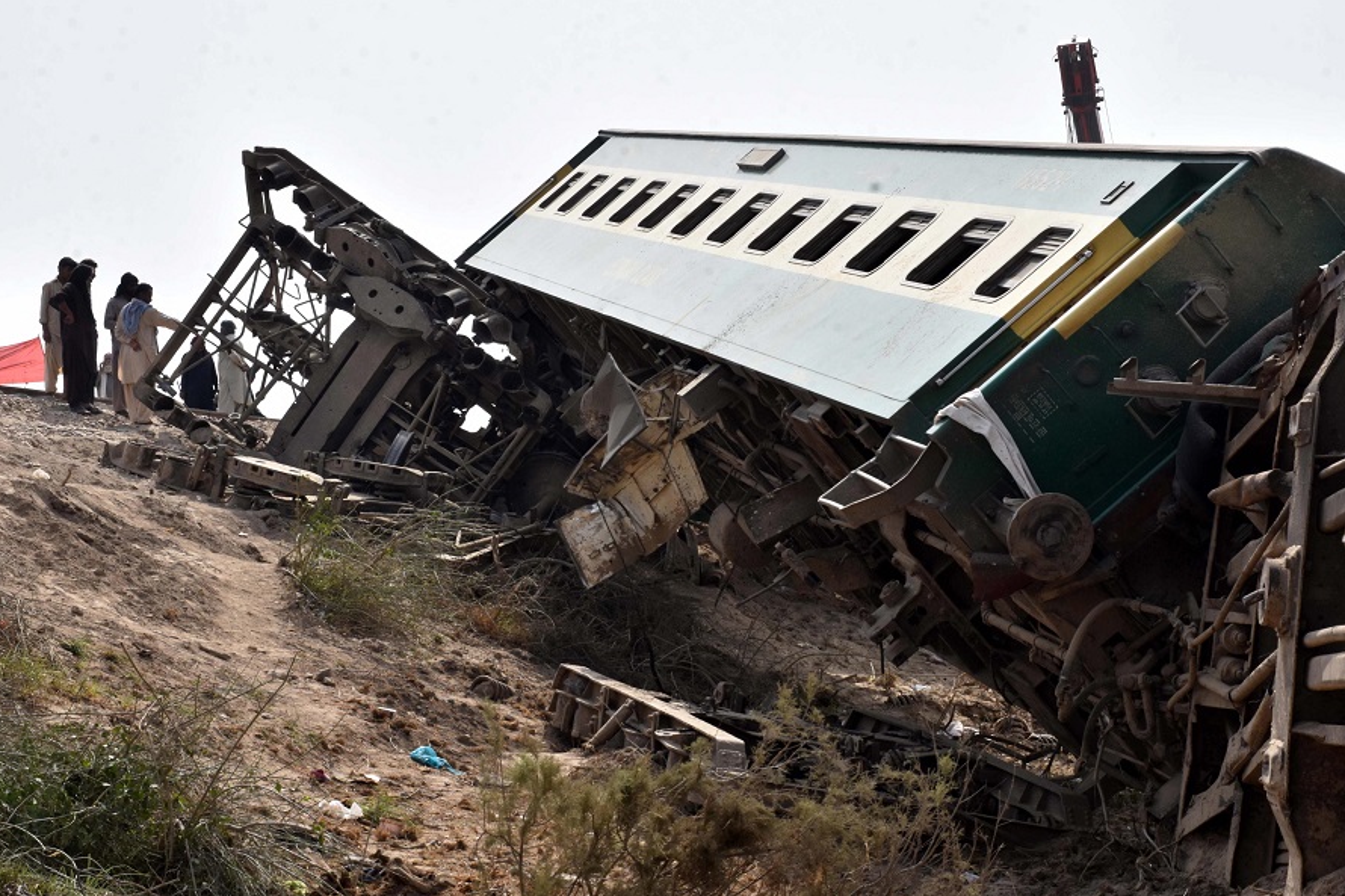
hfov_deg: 22.4
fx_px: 3399
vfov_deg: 15.0
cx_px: 676
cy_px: 449
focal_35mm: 91
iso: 400
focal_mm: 60
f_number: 20
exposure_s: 1/250
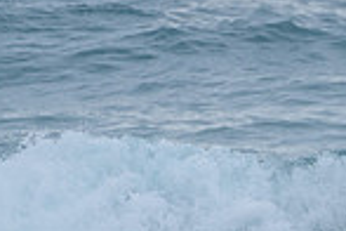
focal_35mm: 2412
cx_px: 541
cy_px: 258
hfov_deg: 0.9
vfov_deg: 0.6
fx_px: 23180
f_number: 5.6
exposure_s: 1/1250
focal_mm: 500
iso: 640
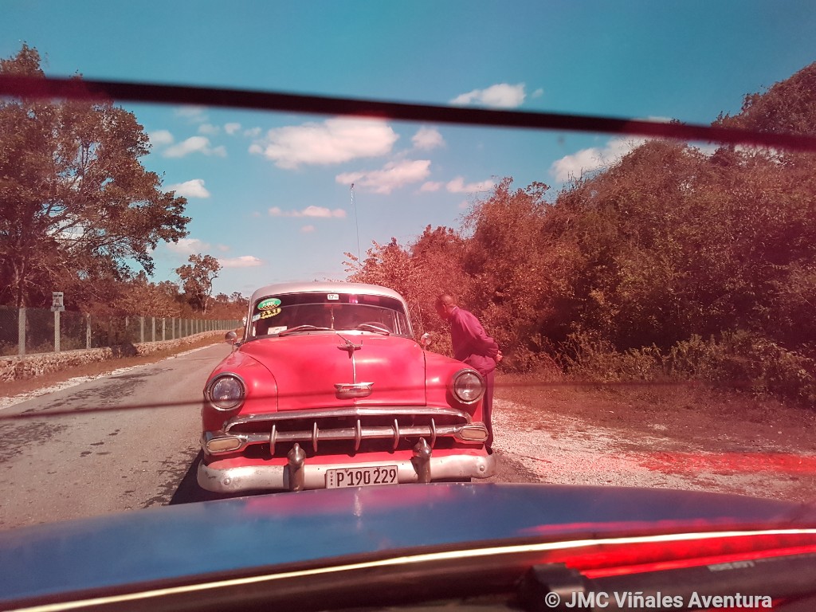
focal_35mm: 26
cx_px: 408
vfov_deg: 53.1
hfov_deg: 67.3
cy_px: 306
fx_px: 613
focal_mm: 4.2
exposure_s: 1/50
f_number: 1.7
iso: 160
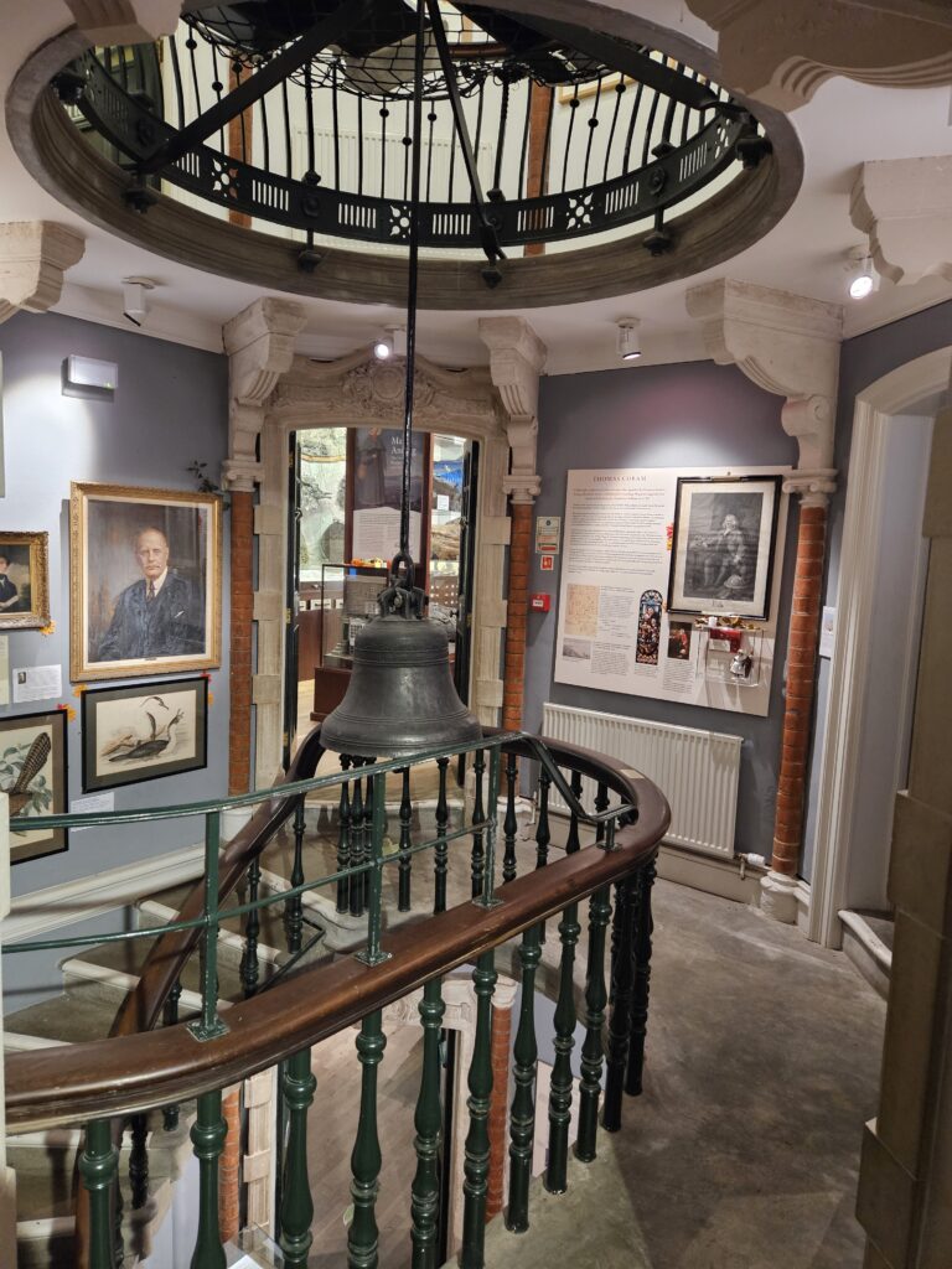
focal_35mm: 23
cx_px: 476
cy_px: 634
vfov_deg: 73.9
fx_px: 843
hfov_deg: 58.9
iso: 800
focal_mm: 5.4
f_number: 1.8
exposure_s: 1/50
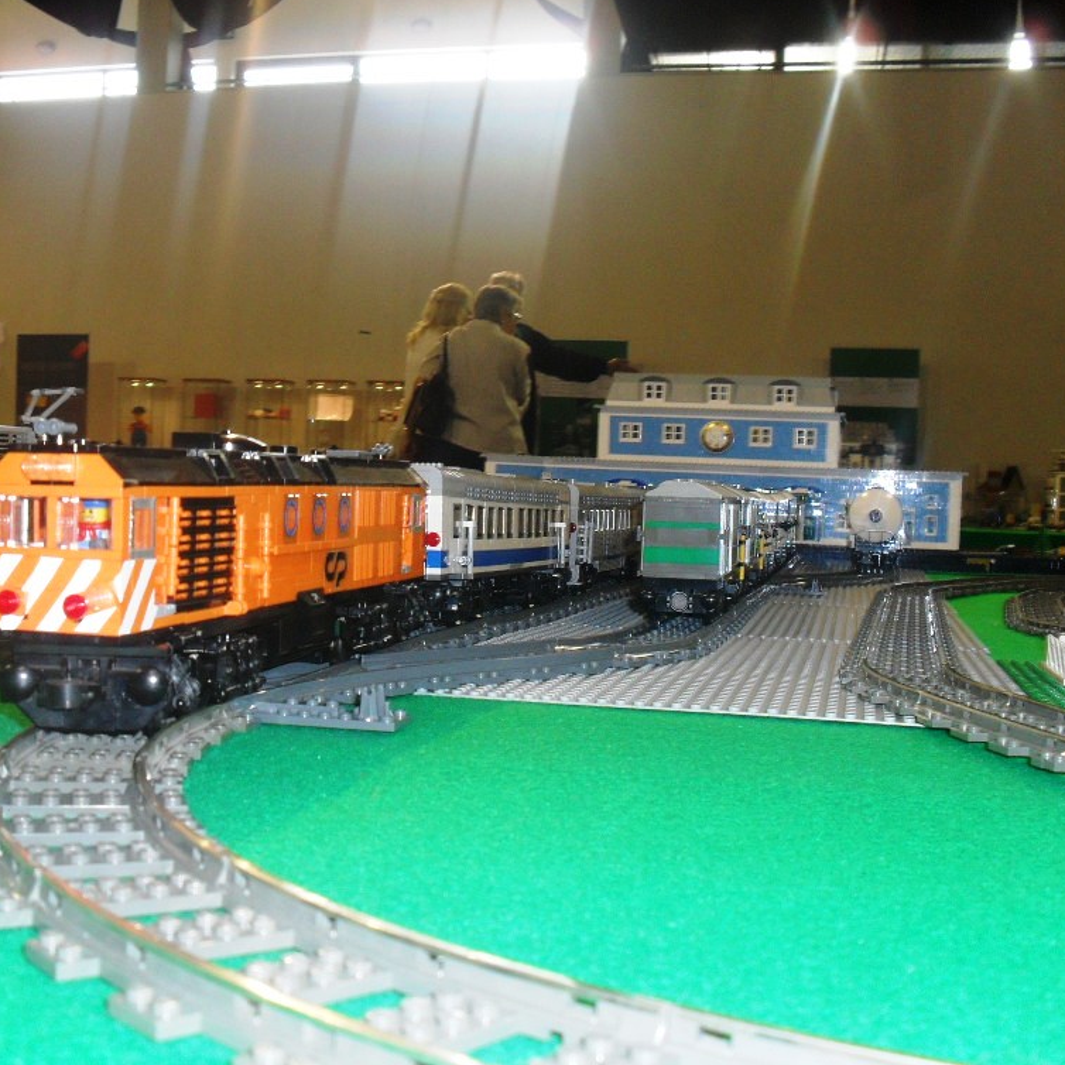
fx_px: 1462
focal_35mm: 42
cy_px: 524
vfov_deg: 40.0
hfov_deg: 39.9
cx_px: 451
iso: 200
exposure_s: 1/45
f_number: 3.2
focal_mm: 6.3
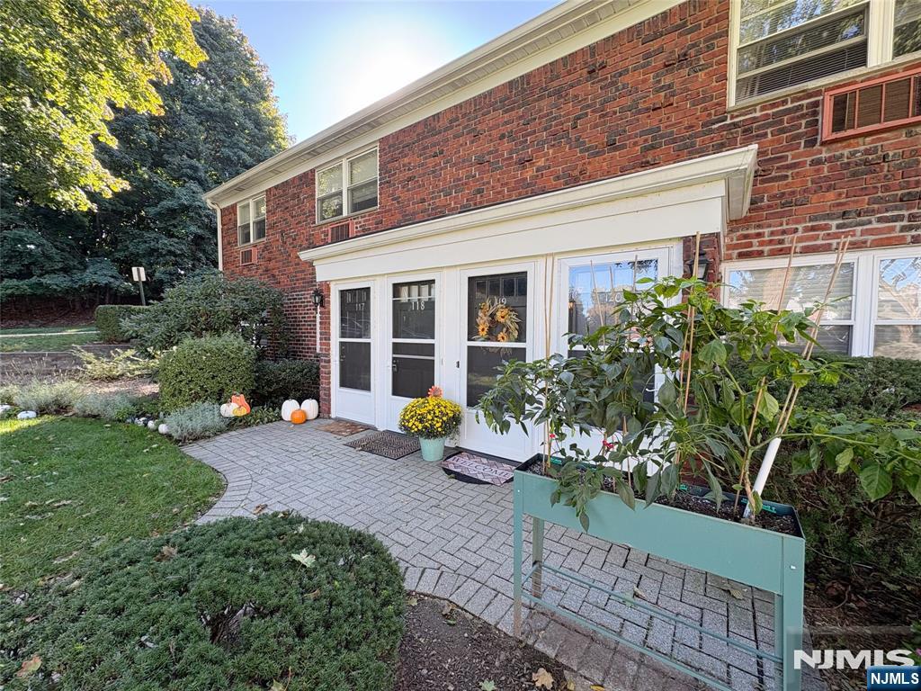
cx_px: 460
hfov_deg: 102.1
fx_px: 372
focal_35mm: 14
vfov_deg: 85.7
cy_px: 346
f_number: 2.2
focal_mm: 2.22
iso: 40
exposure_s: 1/99
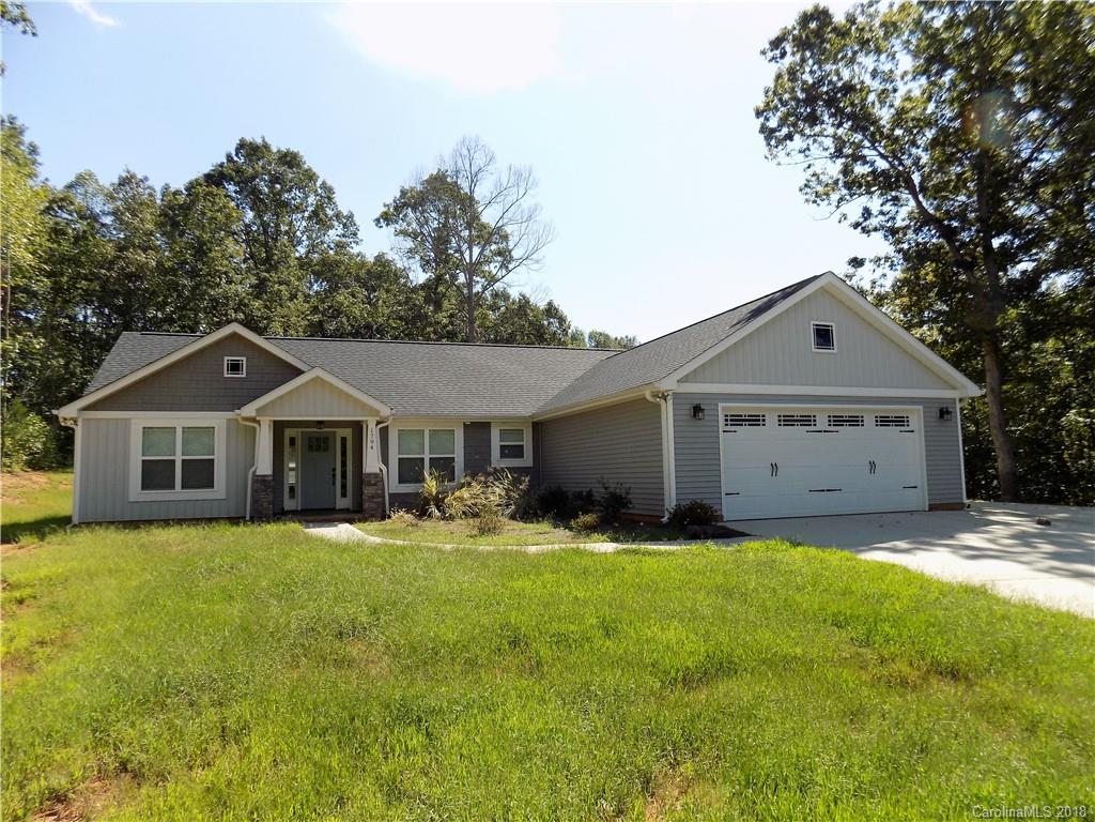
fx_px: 728
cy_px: 411
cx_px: 548
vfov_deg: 58.9
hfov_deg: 73.9
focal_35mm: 23
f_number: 3.1
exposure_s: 1/640
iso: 80
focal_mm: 4
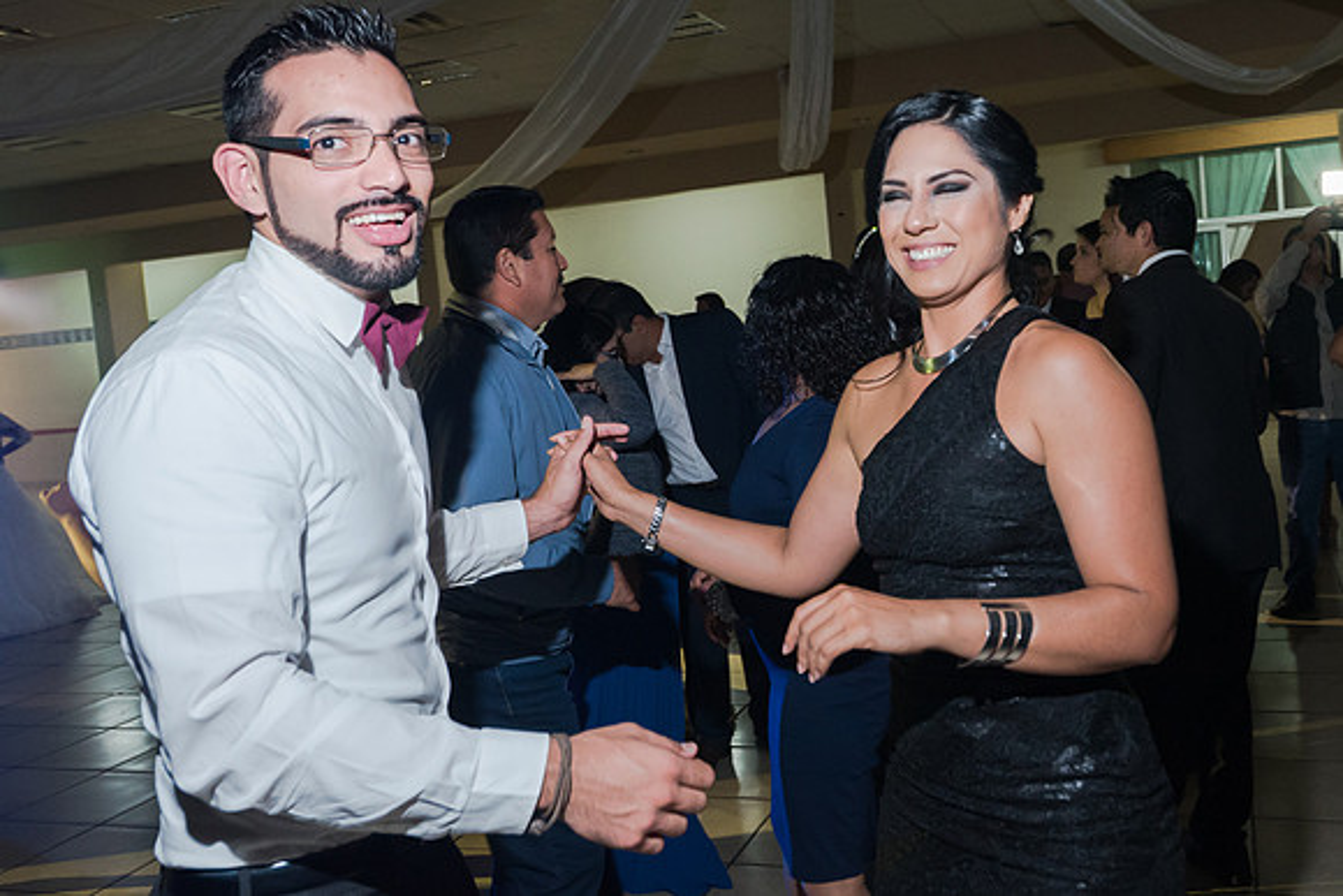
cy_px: 384
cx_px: 784
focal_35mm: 34
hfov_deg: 55.1
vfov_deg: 38.5
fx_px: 1279
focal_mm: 24
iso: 1600
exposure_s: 1/125
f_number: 3.5
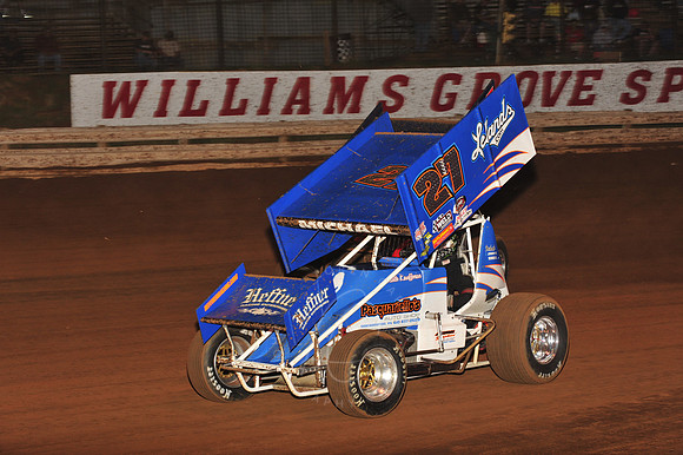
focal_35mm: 100
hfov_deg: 20.4
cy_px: 228
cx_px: 342
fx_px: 1896
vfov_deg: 13.7
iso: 1000
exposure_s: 1/320
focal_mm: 100
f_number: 7.1
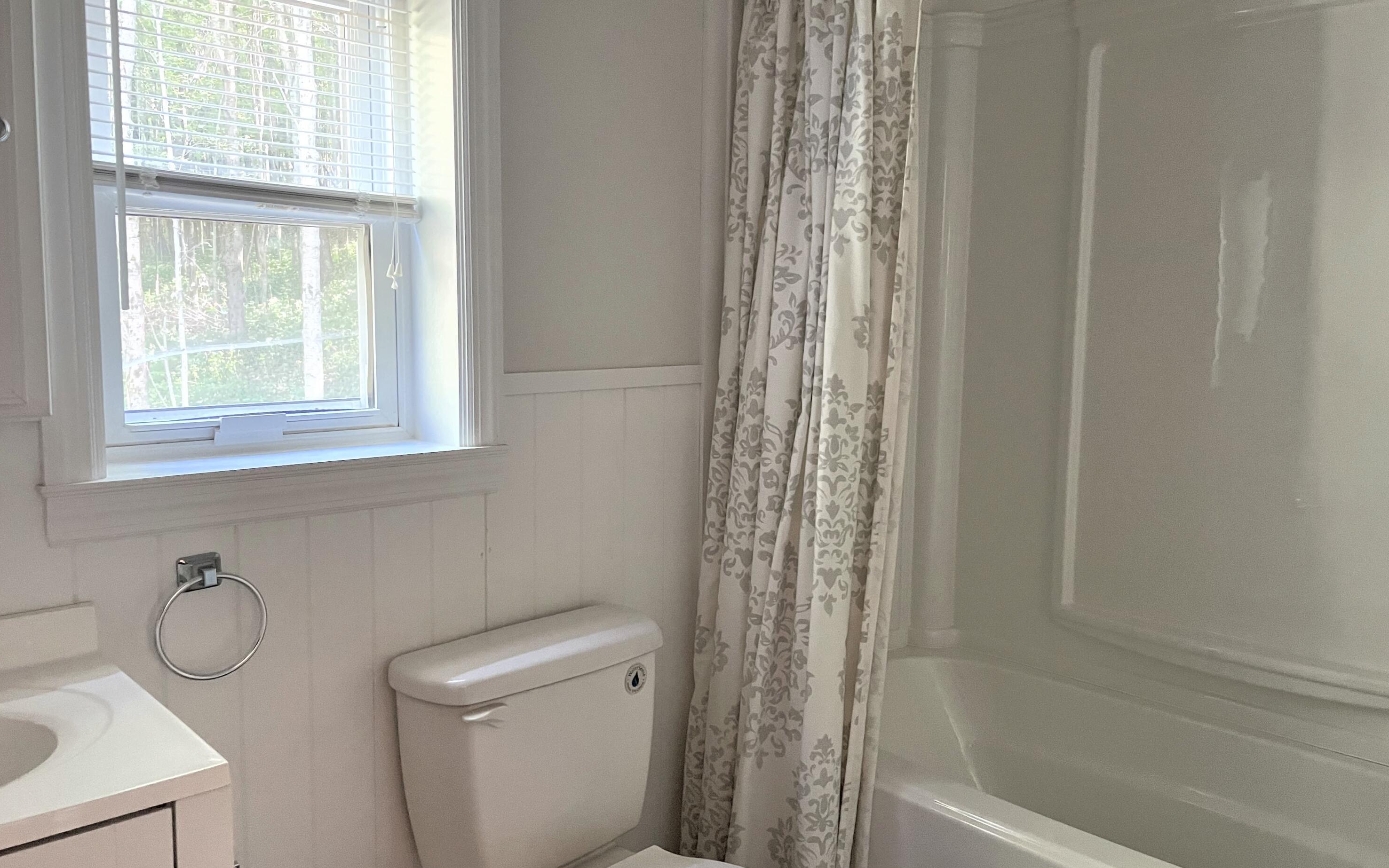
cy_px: 417
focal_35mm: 28
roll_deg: -0.2
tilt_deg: -6.6
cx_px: 686
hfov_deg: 66.5
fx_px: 1060
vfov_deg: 44.5
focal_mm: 4.2
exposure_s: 1/40
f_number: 1.6
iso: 400
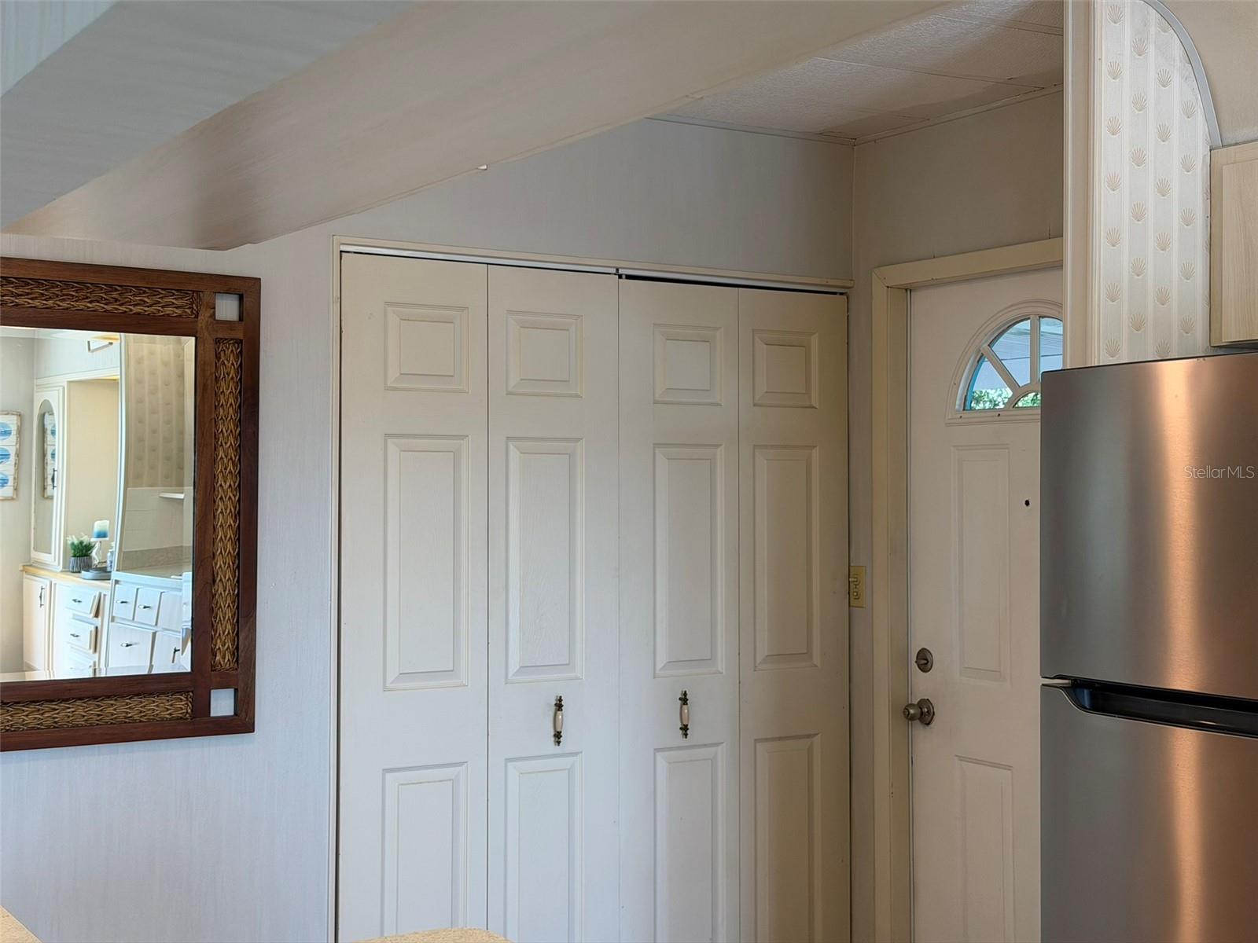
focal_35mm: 48
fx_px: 1744
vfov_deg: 30.3
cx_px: 629
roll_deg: +1.5
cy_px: 472
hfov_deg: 39.7
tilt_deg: -0.6
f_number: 1.78
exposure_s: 1/120
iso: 64
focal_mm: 6.76
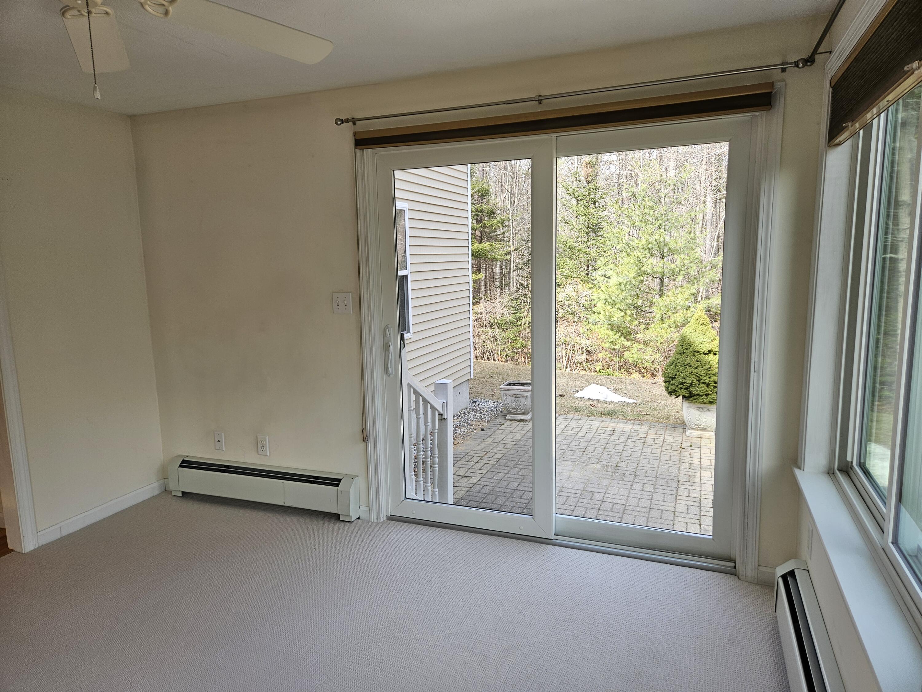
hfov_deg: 73.9
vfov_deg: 58.9
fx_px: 613
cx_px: 461
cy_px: 346
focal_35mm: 23
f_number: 1.8
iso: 32
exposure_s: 1/120
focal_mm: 5.4
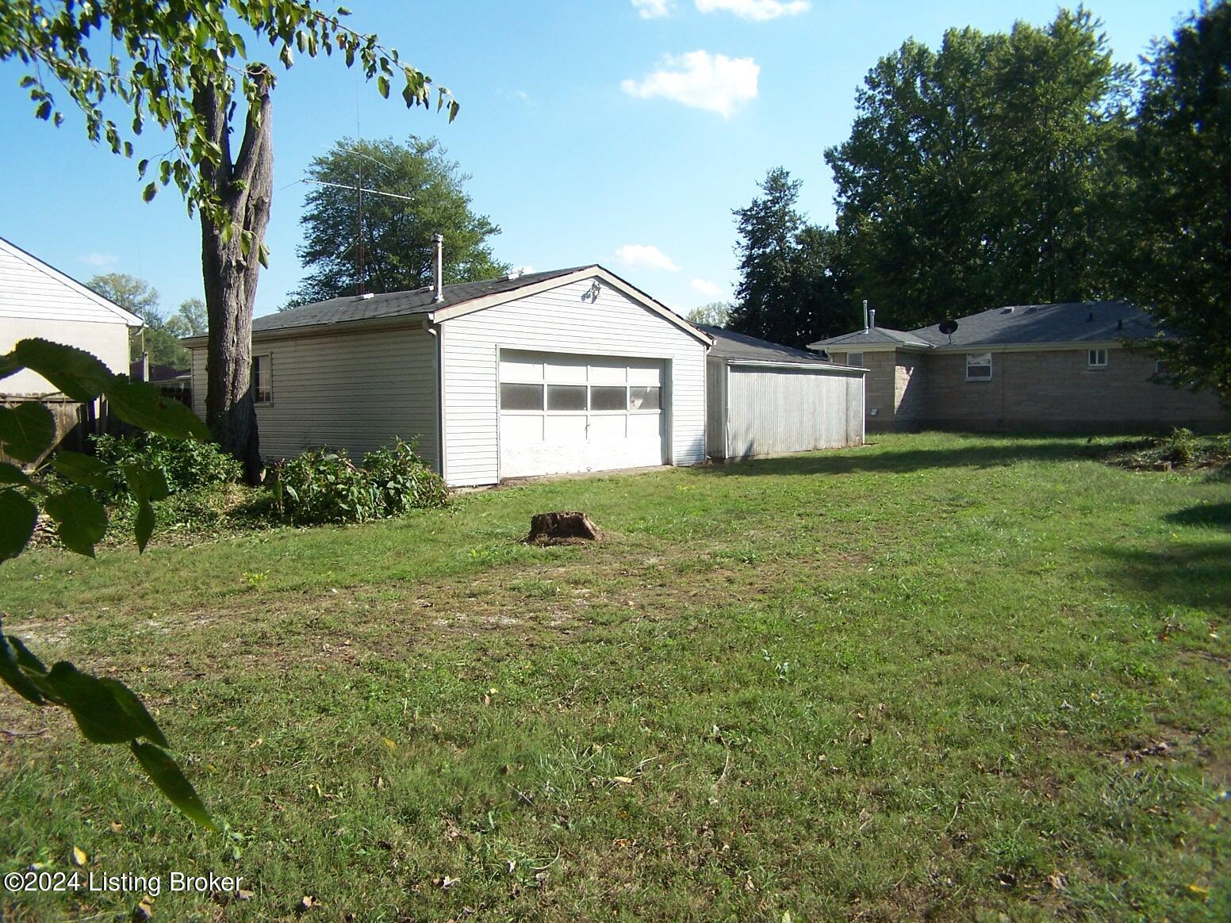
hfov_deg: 49.0
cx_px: 616
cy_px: 462
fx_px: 1351
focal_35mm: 38
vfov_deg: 37.7
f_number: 2.8
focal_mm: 6.3
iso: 80
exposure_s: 1/1000
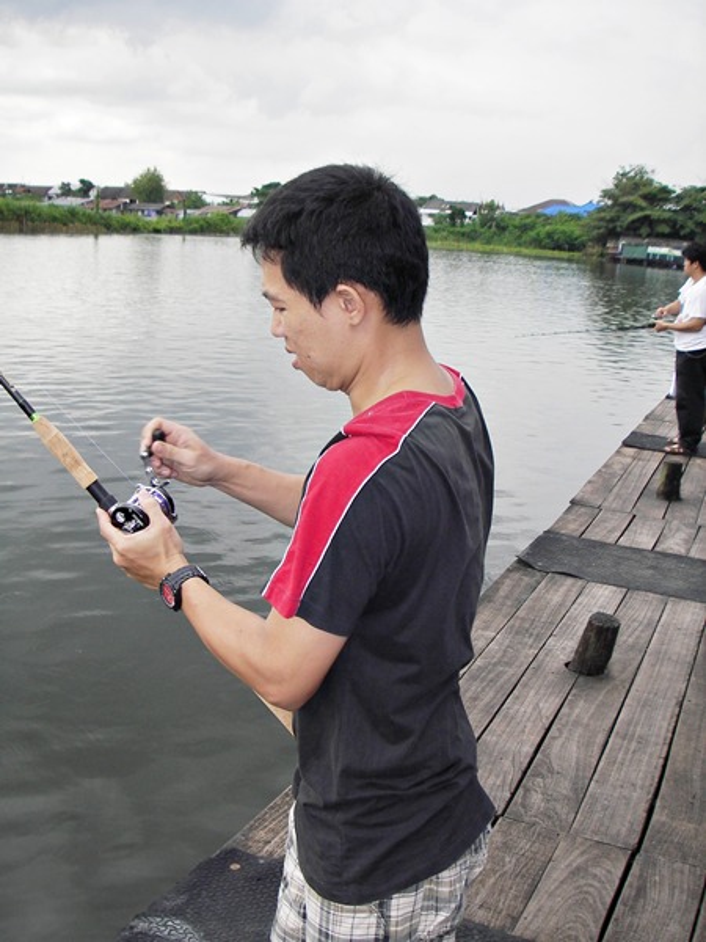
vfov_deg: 49.0
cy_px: 471
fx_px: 1033
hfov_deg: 37.7
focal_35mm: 38
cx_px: 353
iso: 50
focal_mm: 6.3
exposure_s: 1/160
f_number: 3.3
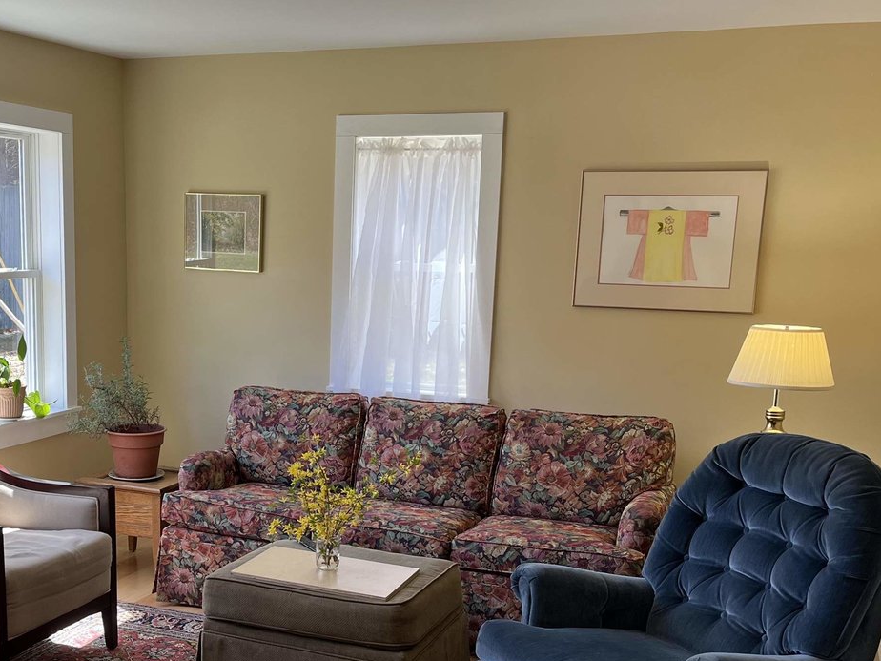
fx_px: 1145
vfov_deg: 31.9
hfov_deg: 41.5
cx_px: 287
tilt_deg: -11.0
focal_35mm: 45
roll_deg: -1.0
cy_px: 450
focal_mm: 5.1
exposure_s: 1/120
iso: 50
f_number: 1.6
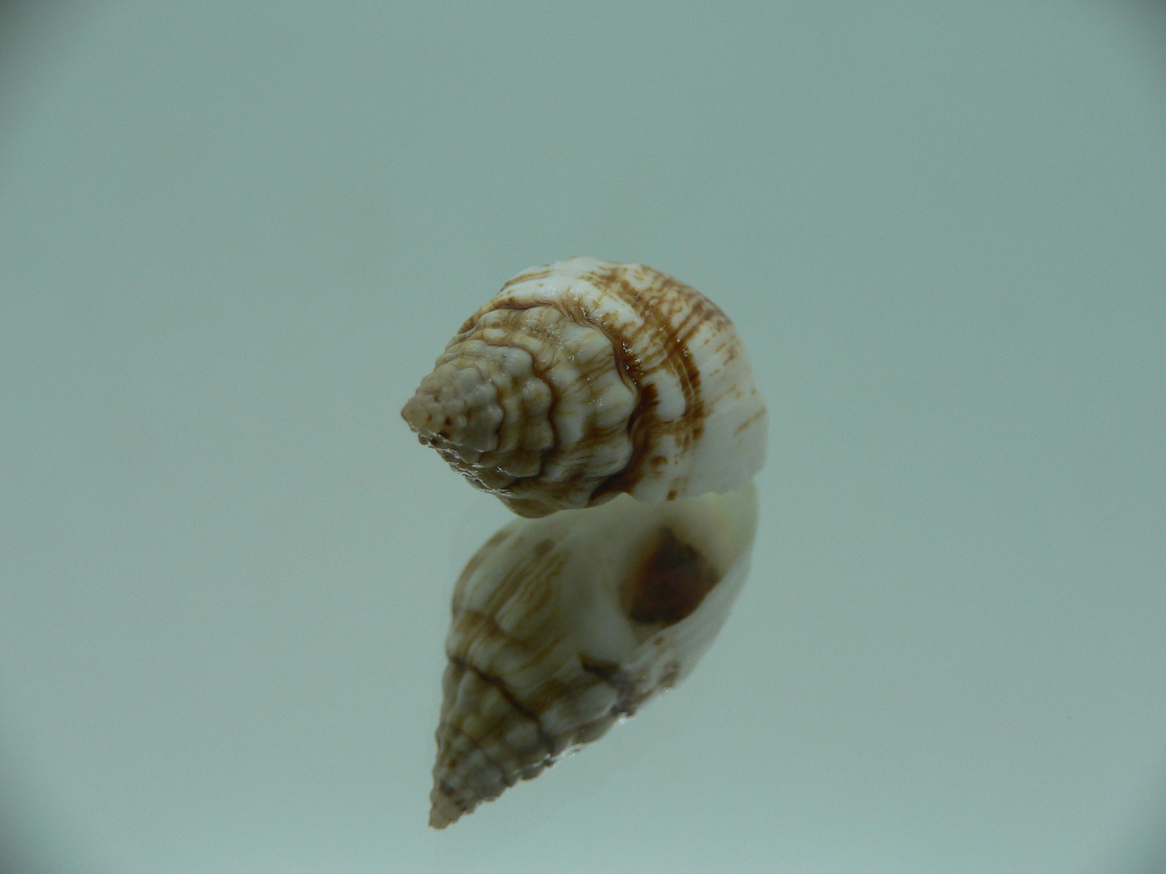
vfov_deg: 40.7
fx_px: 1179
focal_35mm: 35
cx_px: 583
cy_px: 437
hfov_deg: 52.6
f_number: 2.8
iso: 80
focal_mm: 4.6
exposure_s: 1/60
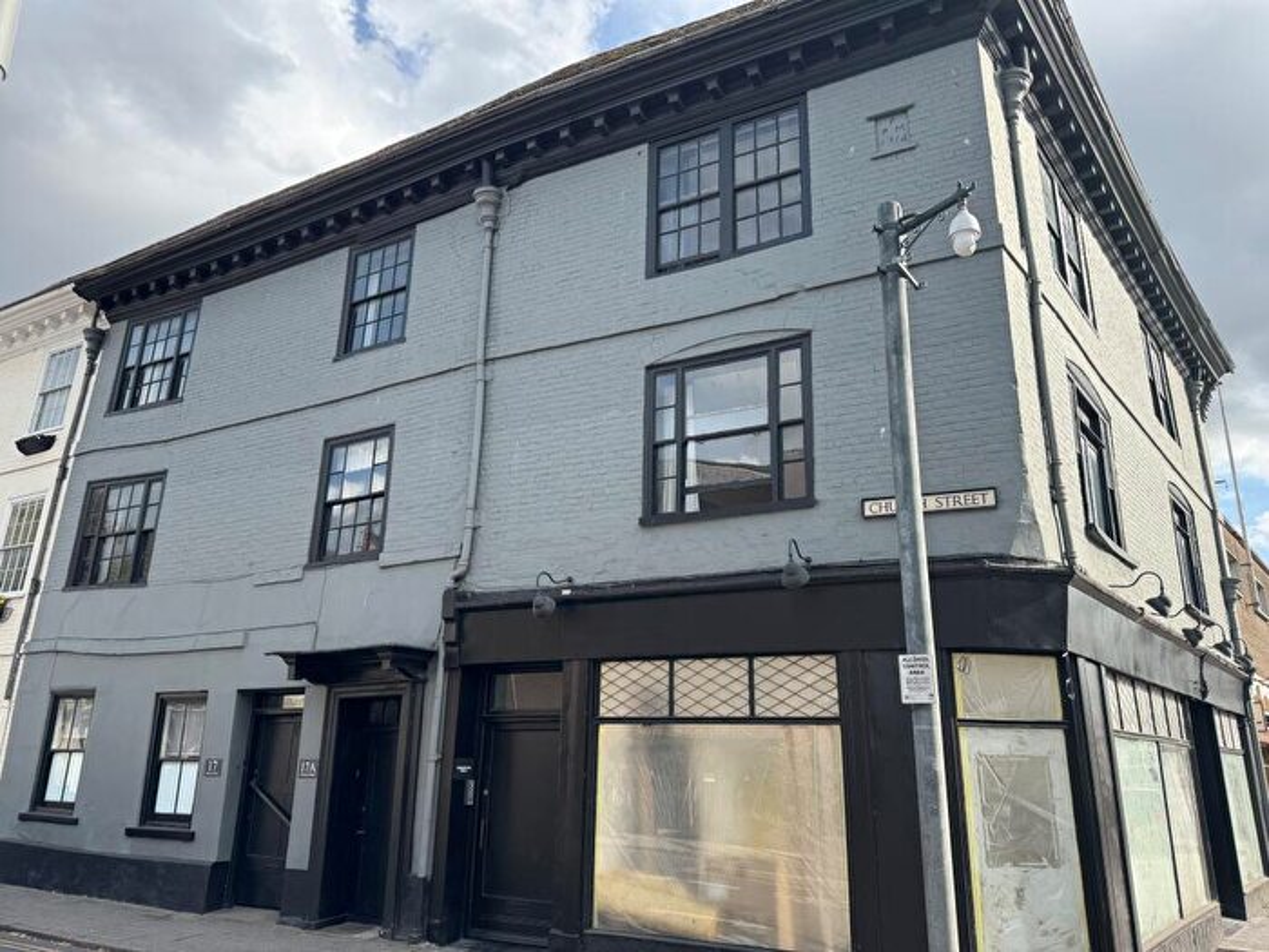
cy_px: 476
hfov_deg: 71.6
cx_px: 634
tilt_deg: +17.0
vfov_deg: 56.8
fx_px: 880
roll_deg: -2.2
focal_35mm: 24
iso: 80
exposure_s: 1/1339
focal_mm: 6.76
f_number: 1.78
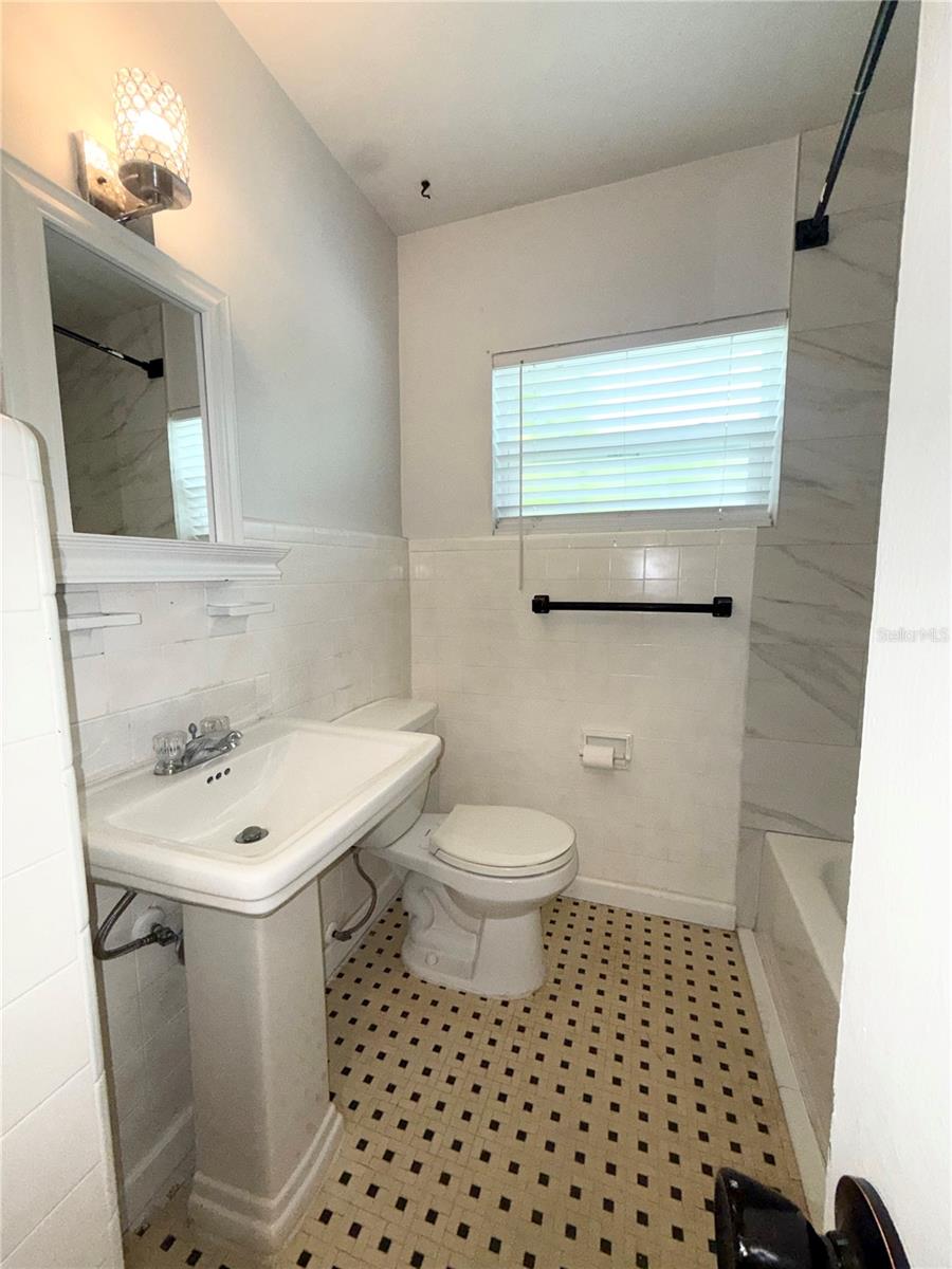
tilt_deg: -6.8
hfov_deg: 85.7
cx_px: 476
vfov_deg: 102.1
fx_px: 513
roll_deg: -0.4
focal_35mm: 14
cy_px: 634
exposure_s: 1/122
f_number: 2.2
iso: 64
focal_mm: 2.22
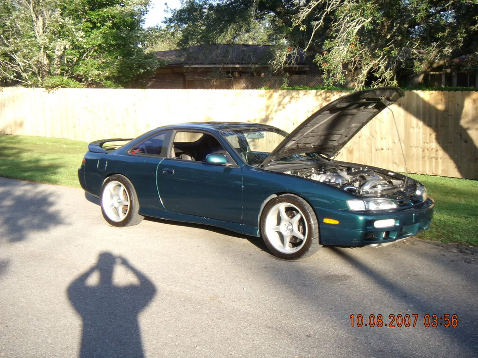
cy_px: 179
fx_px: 663
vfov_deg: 30.3
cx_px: 239
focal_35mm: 48
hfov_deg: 39.7
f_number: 5.9
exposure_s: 1/175
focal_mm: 8
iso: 64
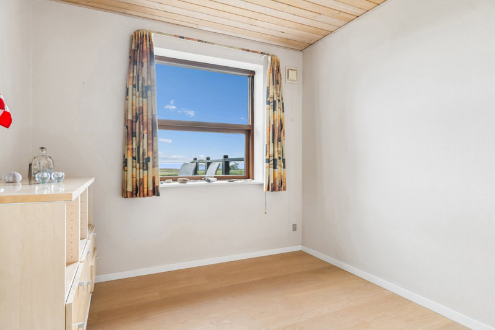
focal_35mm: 20
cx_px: 248
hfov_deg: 85.4
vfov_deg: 63.2
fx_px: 268
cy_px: 165
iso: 200
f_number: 8
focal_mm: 13
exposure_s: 1/60
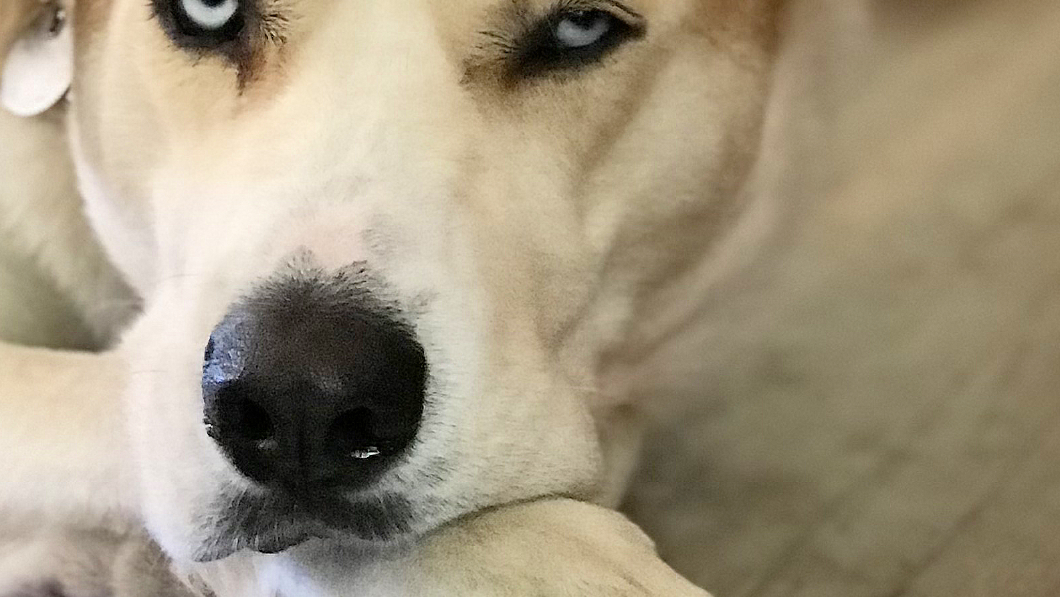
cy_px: 93
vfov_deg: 7.8
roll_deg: +4.8
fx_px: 4357
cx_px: 331
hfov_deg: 13.8
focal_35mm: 155
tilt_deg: -10.2
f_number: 2.8
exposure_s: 1/60
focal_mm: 6.6
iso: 500
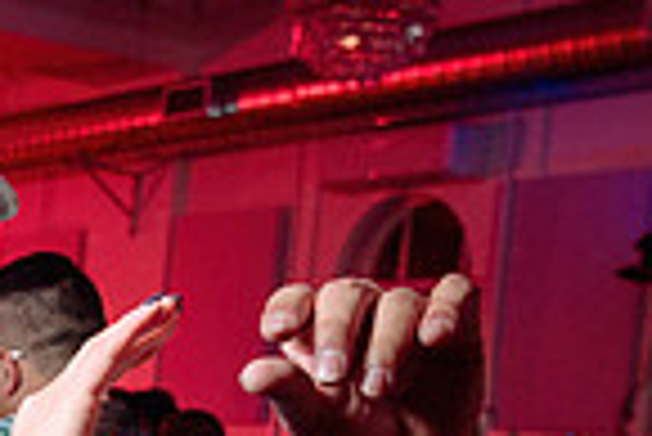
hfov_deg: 16.3
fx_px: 2121
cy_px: 578
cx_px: -248
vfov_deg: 11.4
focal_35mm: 117
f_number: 4
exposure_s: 1/80
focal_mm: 26
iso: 800
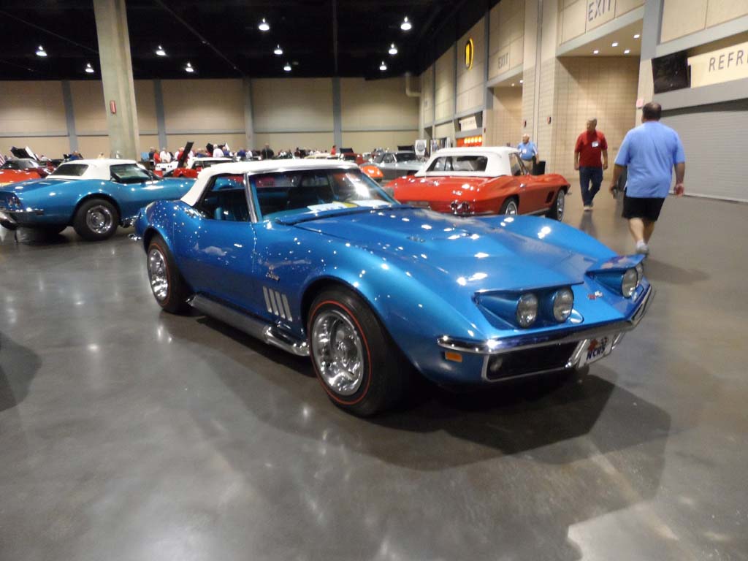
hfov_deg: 71.6
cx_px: 374
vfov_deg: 56.8
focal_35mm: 24
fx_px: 519
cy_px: 280
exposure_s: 1/30
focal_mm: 4
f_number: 3.2
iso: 480
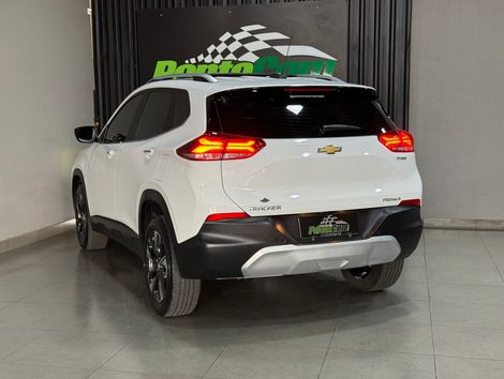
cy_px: 190
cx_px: 252
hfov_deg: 39.6
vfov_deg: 30.3
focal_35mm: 48
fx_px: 700
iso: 125
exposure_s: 1/60
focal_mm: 6.76
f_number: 1.78
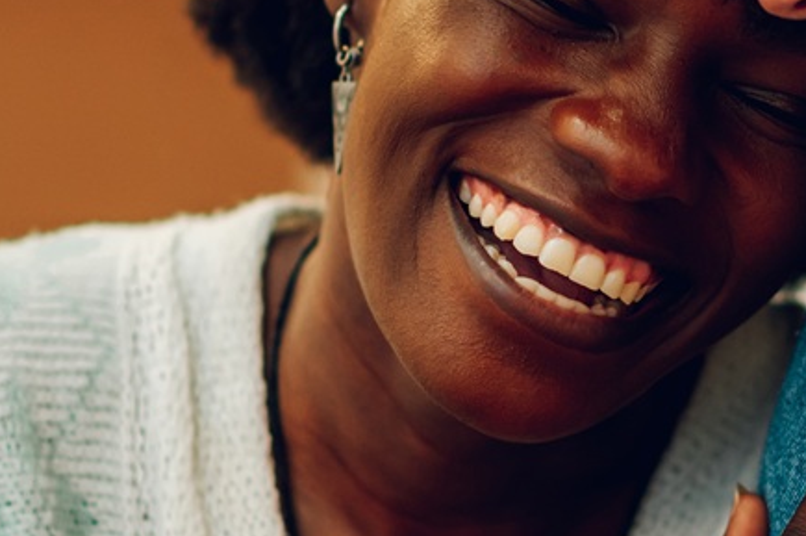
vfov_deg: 4.7
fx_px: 6552
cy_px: 262
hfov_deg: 7.0
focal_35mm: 293
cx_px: 778
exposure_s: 1/160
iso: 320
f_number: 1.8
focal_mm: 85
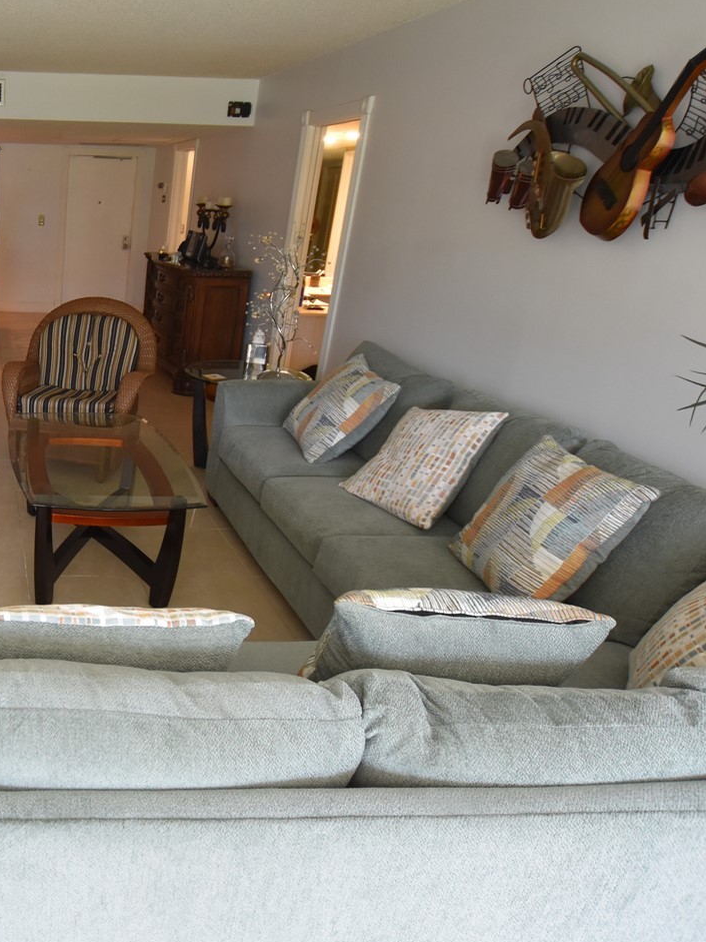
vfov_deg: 67.3
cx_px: -12
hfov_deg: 44.5
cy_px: 482
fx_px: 707
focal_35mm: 26
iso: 800
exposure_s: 1/60
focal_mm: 10
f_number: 4
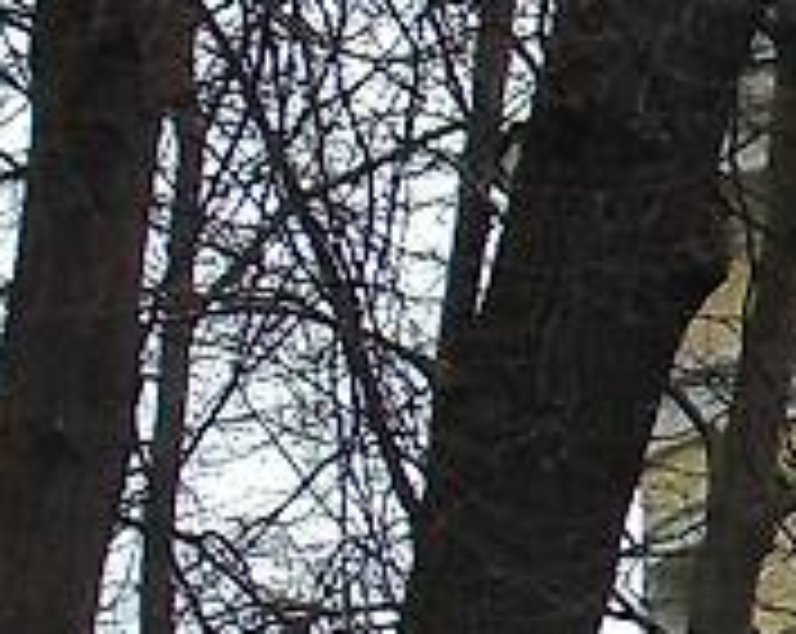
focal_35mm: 305
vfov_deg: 5.0
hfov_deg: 5.9
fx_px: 7173
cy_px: -94
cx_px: 2366
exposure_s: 1/200
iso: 80
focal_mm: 8.2
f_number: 4.1
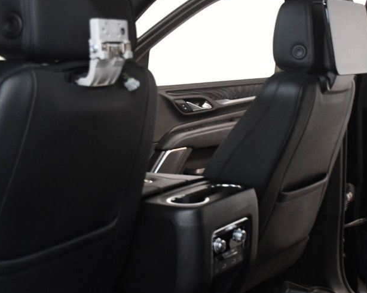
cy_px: 143
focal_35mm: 61
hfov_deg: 31.0
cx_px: 193
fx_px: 662
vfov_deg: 25.0
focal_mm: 26
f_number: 3.8
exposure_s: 1/60
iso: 3200
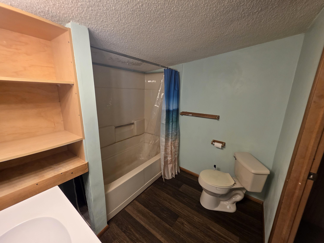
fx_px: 122
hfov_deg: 106.2
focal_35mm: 13
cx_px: 162
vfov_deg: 89.9
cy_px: 122
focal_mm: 2.2
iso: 160
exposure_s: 1/120
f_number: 1.9
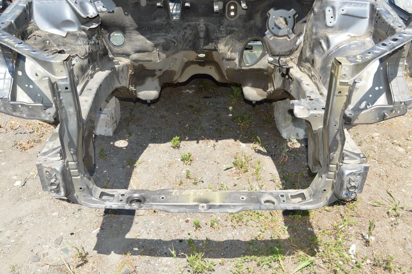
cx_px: 206
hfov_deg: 62.0
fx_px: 343
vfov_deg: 43.5
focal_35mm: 30
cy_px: 137
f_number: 7.1
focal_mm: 20
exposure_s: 1/200
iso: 100
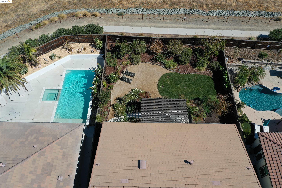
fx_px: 219
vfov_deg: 46.4
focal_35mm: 28
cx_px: 141
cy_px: 94
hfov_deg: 65.5
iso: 100
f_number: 6.3
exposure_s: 1/640
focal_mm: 10.26
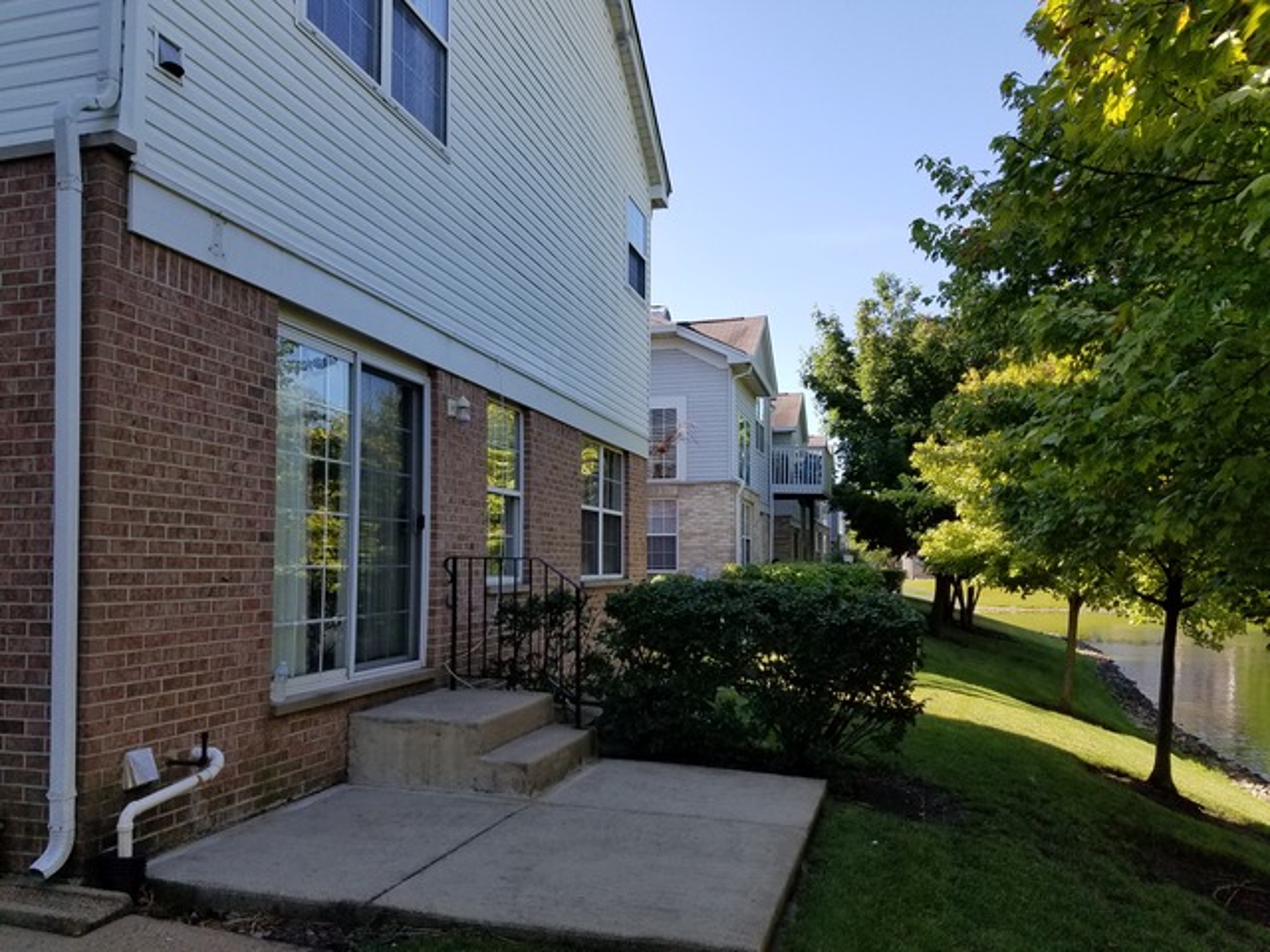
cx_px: 635
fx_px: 954
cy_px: 476
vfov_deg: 53.1
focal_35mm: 26
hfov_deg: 67.3
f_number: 1.7
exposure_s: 1/1024
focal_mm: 4.2
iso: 50
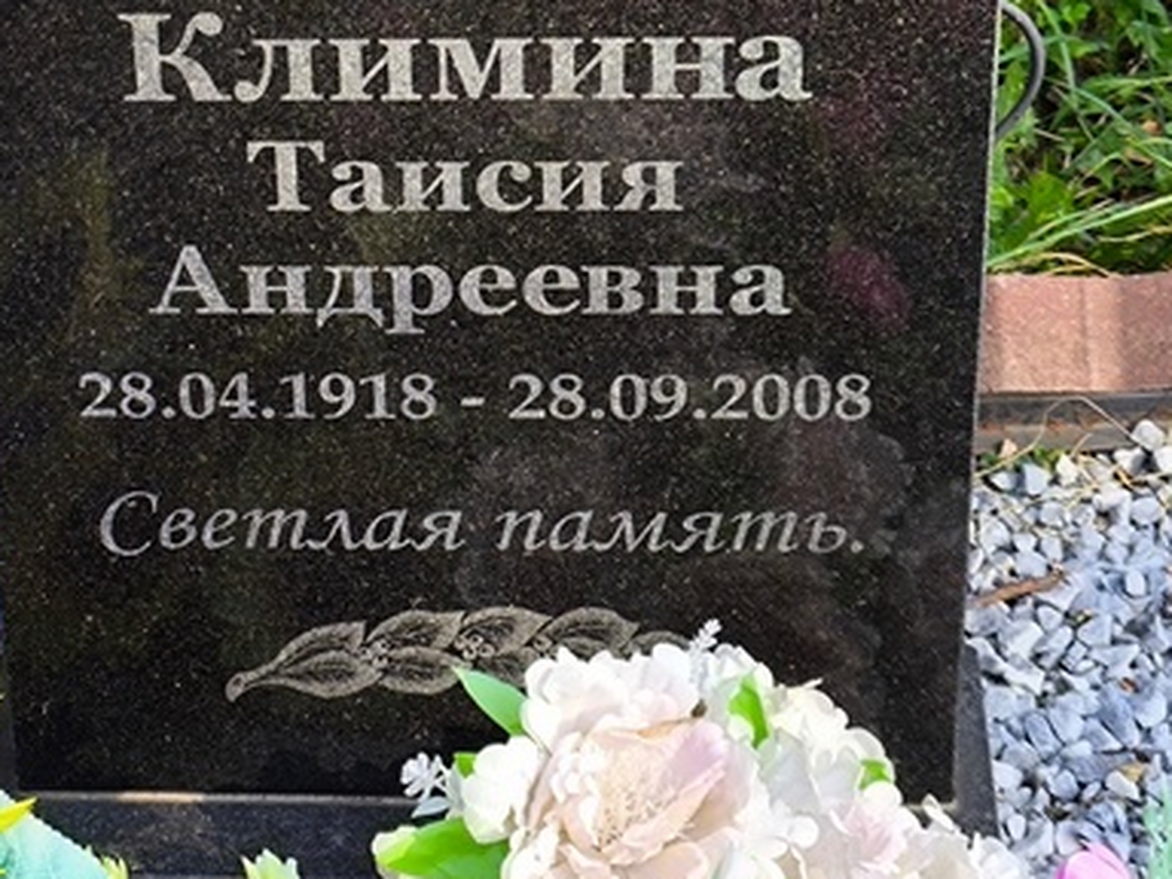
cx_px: 359
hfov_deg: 18.8
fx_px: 3521
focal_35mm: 104
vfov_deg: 14.2
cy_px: 253
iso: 50
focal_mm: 4.71
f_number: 1.7
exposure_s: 1/356
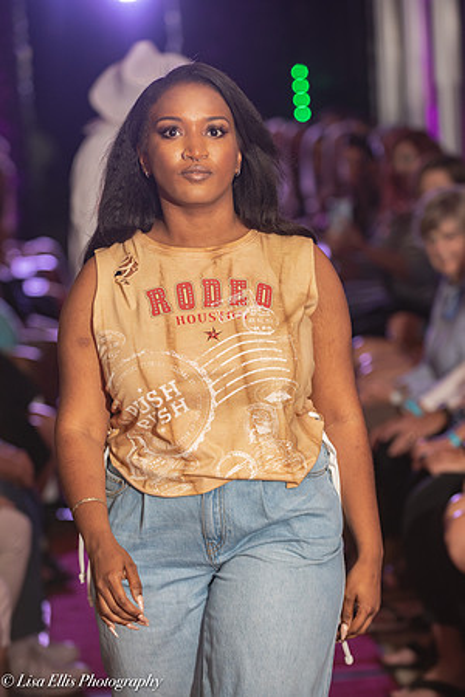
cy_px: 348
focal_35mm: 139
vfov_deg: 14.8
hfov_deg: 9.9
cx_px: 232
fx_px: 2693
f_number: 4.5
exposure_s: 1/250
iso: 800
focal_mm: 116
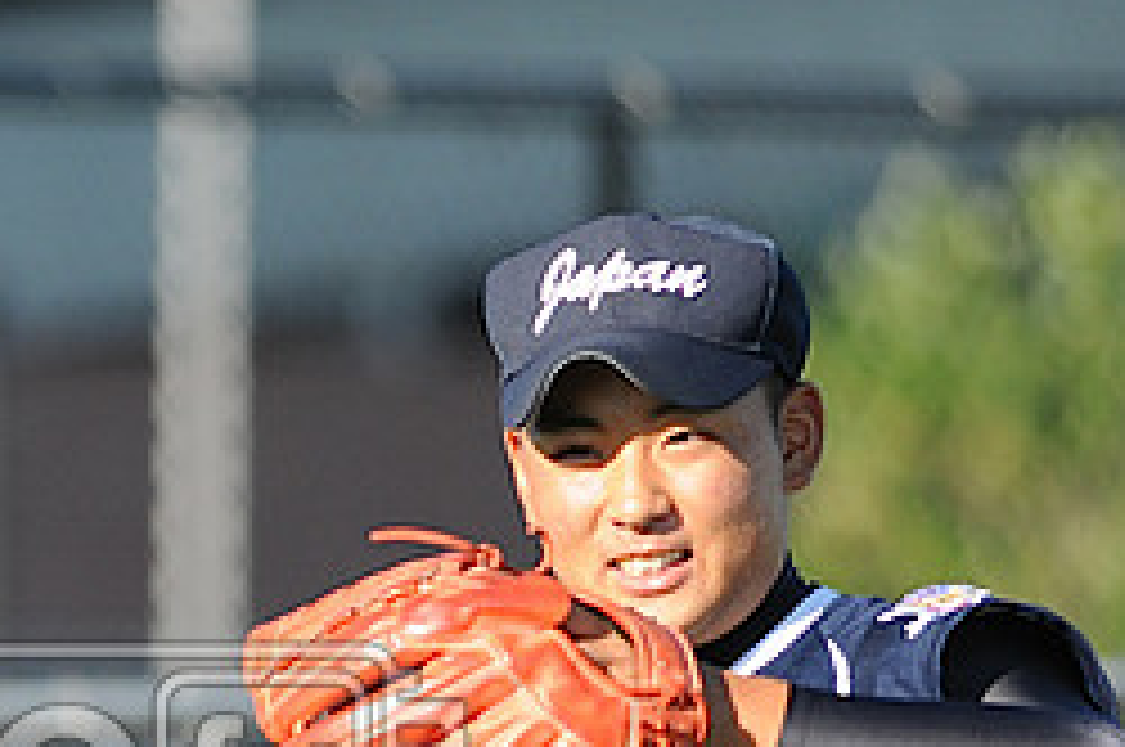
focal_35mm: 1042
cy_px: 812
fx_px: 32520
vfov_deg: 1.3
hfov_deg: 2.0
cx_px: -99
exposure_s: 1/800
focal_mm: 300
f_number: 4
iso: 200
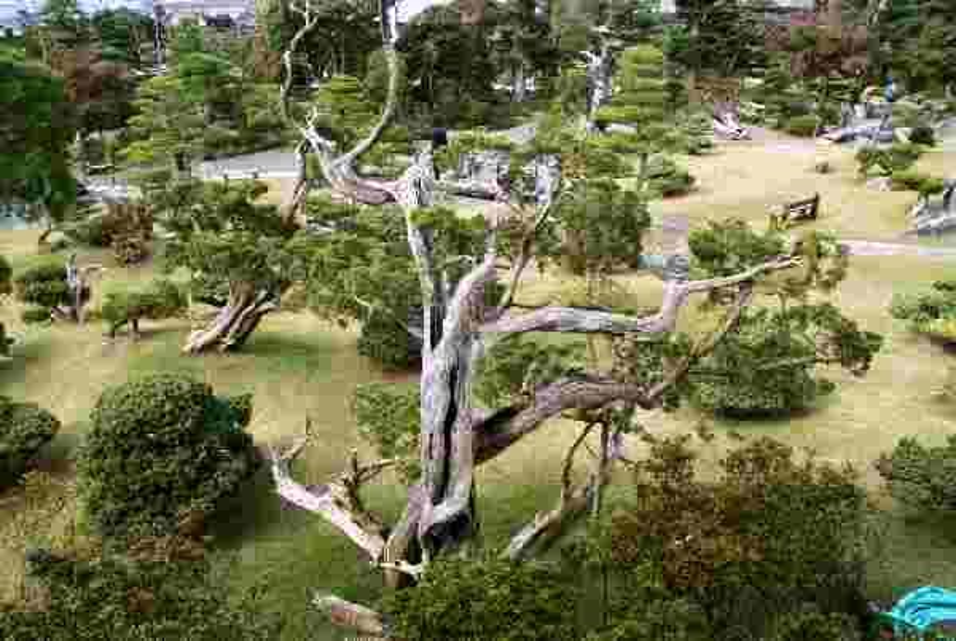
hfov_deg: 67.3
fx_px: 718
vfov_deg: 48.1
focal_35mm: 27
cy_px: 320
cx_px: 478
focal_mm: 18
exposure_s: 1/50
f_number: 10
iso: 100
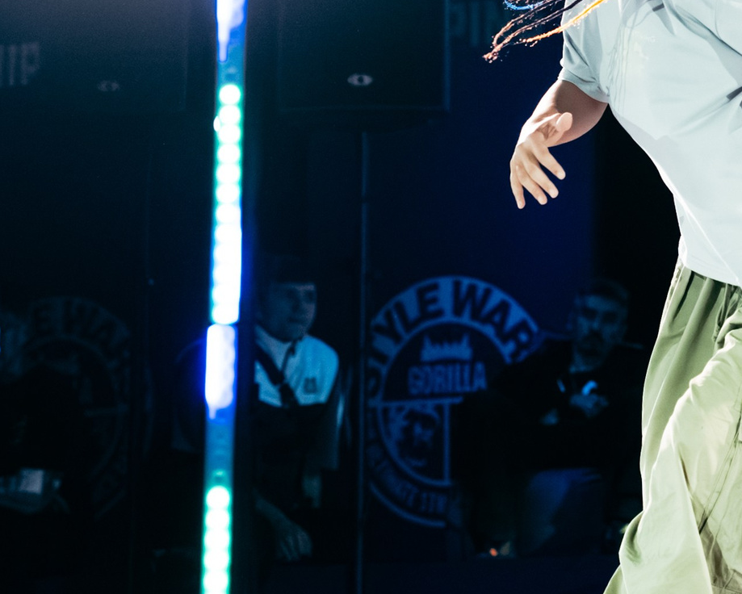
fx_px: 3383
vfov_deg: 10.0
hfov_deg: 12.4
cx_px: 702
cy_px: 91
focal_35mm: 154
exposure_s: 1/800
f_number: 2.8
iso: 3200
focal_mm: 48
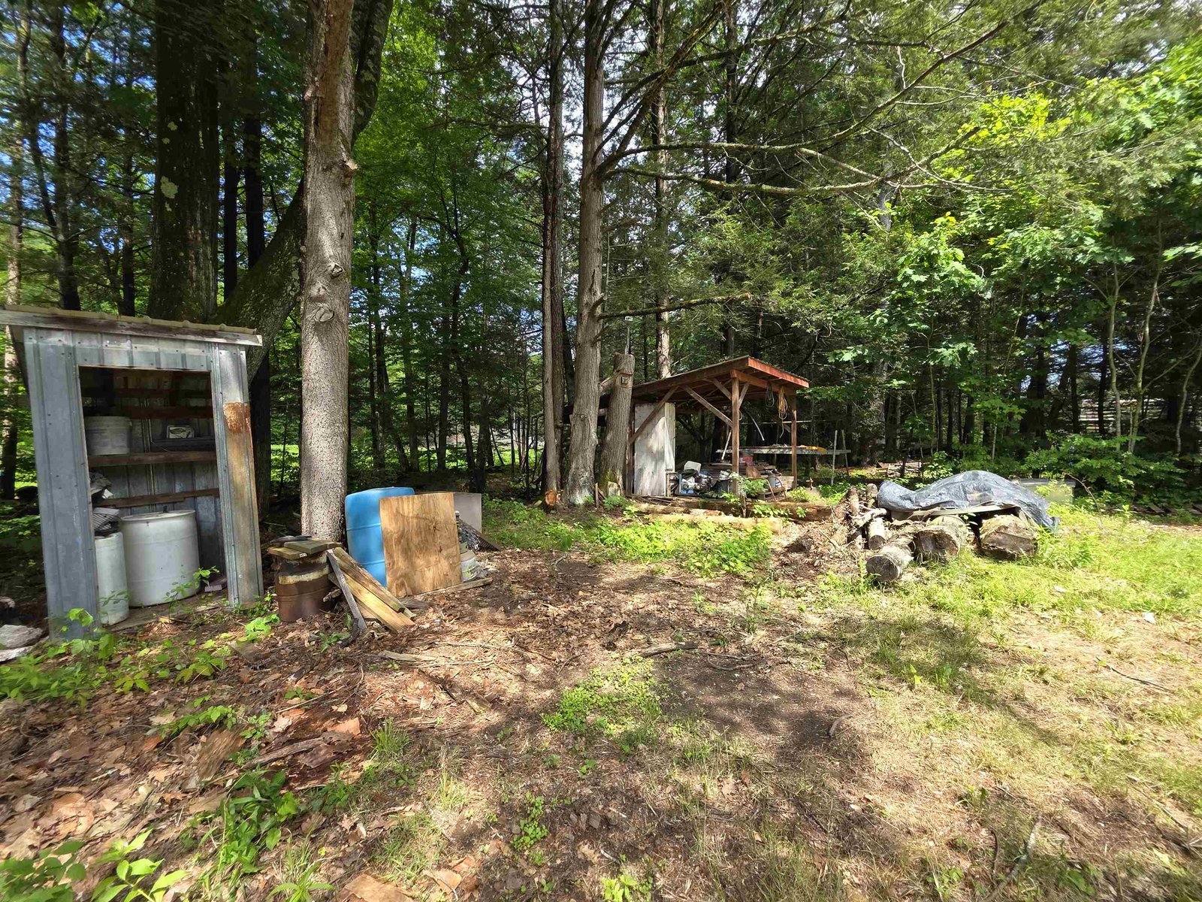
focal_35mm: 13
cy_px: 451
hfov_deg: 106.2
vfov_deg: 89.9
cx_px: 601
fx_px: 451
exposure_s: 1/365
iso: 40
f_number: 1.9
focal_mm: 2.2
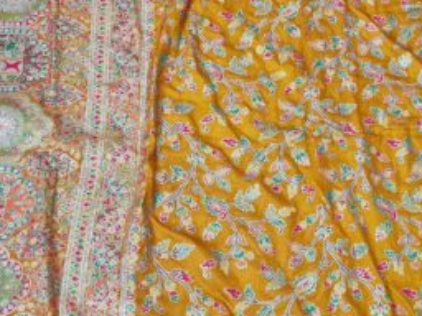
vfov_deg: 20.7
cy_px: 197
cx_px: 193
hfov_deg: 27.4
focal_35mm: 71
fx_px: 866
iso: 200
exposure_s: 1/60
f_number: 1.8
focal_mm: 5.4
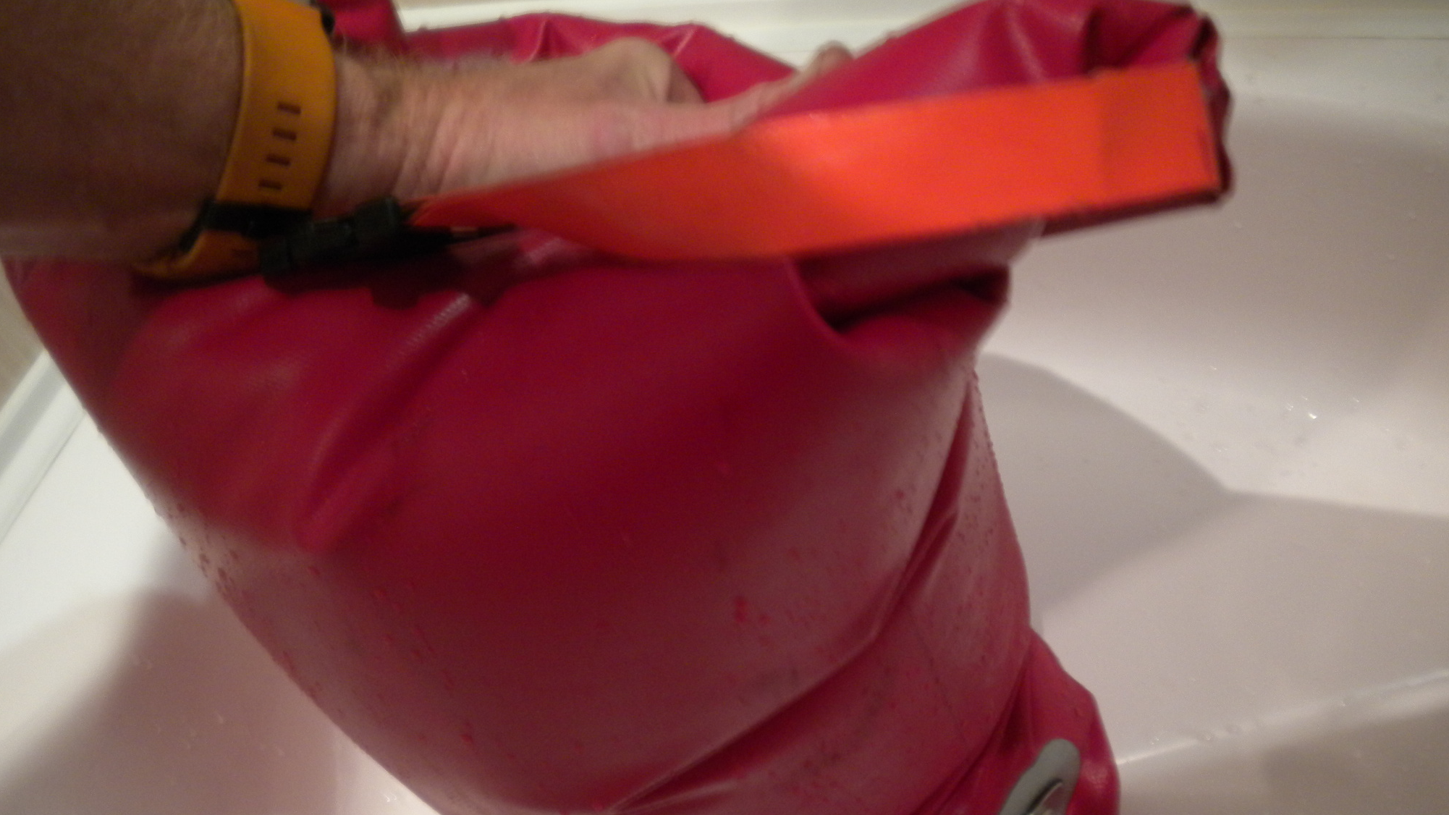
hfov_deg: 51.6
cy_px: 511
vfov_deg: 30.3
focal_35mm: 39
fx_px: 1498
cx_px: 732
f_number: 3.1
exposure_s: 1/3.5
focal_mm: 6.3
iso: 200
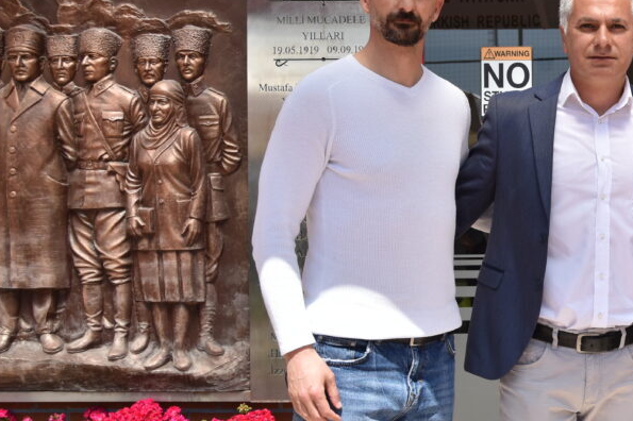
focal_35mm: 71
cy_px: 194
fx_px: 1248
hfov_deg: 27.1
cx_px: 615
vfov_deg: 19.2
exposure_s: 1/1250
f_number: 5
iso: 250
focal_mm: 22
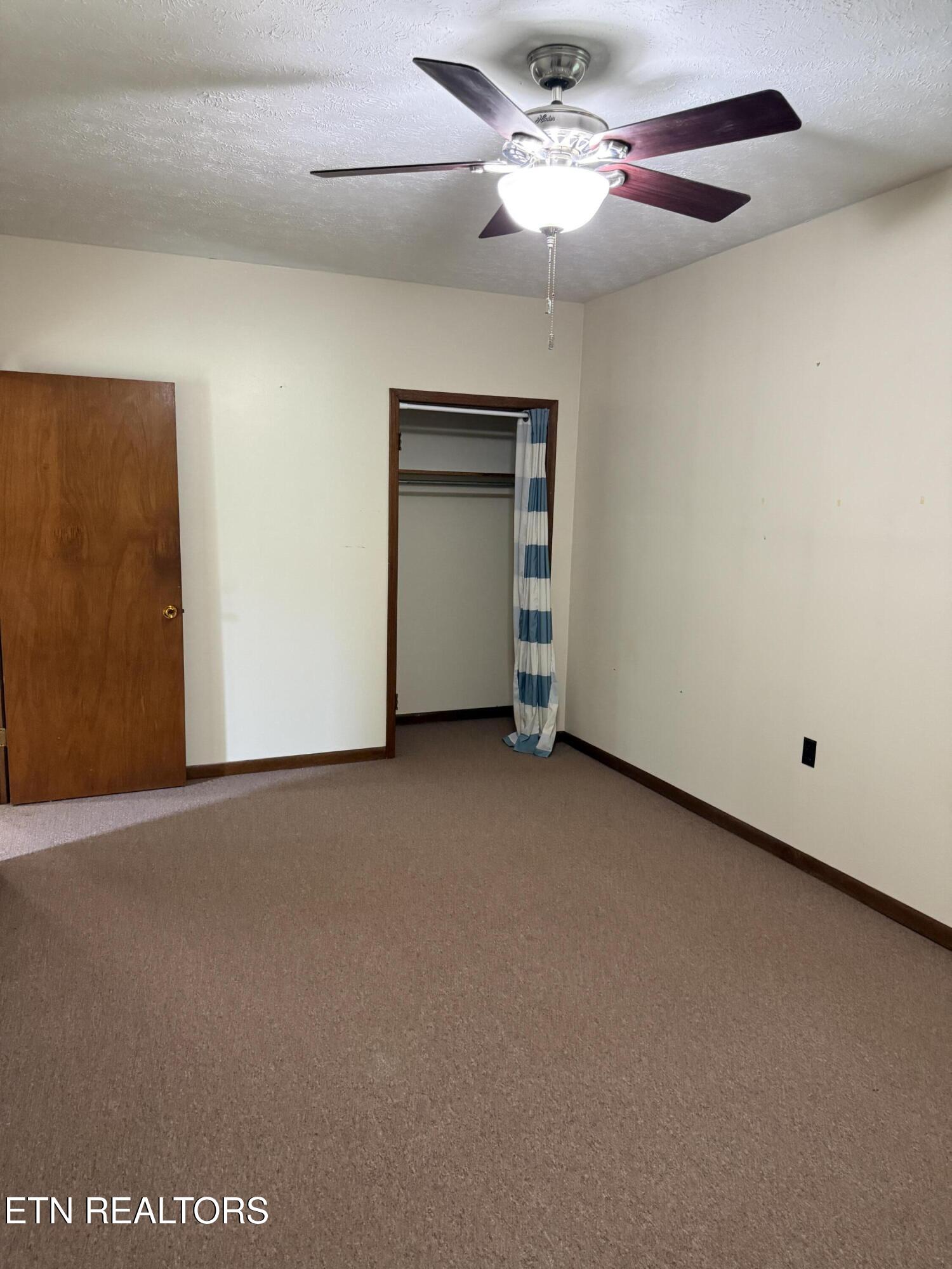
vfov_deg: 71.6
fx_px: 880
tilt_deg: -7.4
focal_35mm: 24
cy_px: 634
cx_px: 476
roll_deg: -0.9
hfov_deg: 56.8
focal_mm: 6.76
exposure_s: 1/60
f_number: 1.78
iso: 500
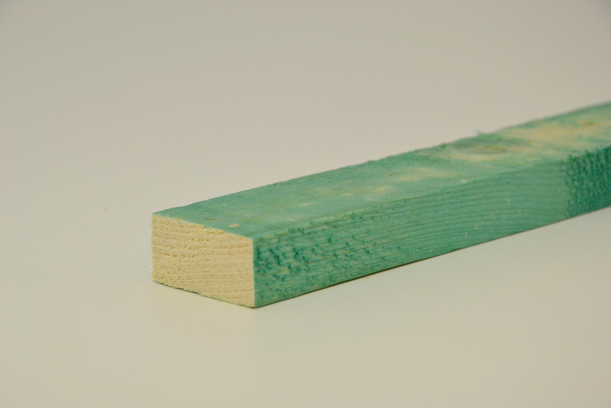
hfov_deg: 13.0
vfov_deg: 8.7
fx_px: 2673
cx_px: 306
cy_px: 204
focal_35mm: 158
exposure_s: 1/125
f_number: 8
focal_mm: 105
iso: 360
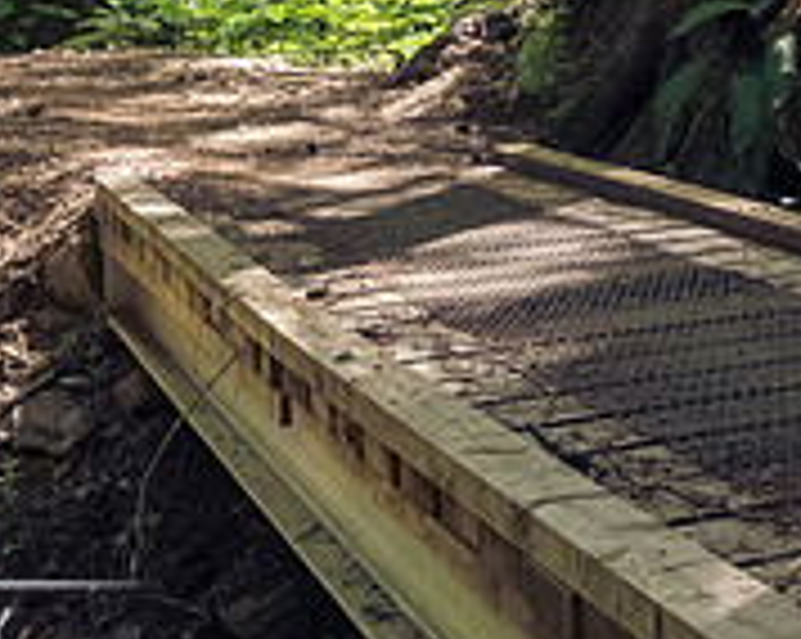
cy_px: -236
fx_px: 1894
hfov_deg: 22.8
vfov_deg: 17.7
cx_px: 819
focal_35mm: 80
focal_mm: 12
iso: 3200
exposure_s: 1/1000
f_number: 2.8
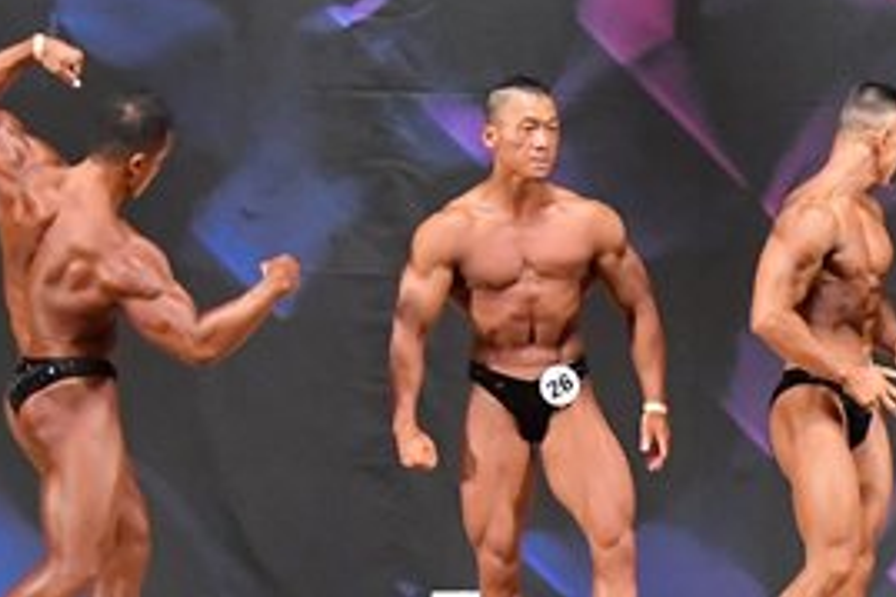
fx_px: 7735
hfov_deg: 6.6
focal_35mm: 311
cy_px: 233
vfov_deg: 4.4
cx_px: 1004
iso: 9000
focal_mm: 72
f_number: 5.6
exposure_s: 1/400
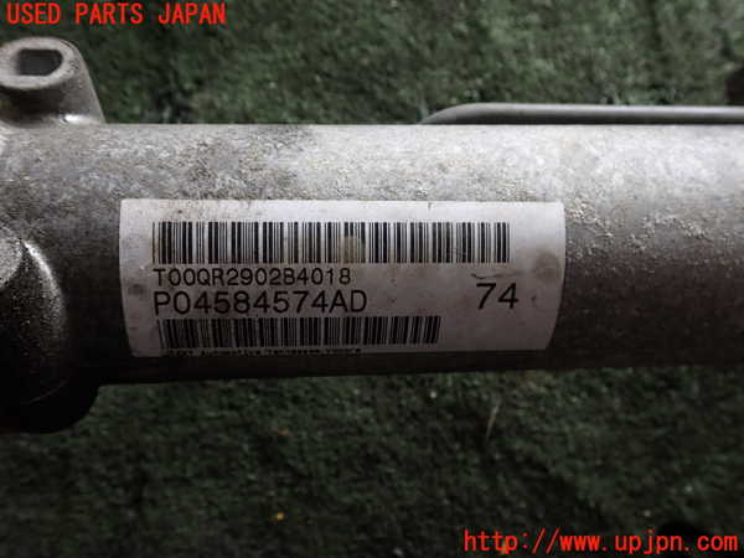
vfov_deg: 46.8
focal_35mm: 30
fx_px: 645
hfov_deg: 60.0
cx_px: 372
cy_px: 279
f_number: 3.2
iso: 100
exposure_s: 1/60
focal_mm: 5.4
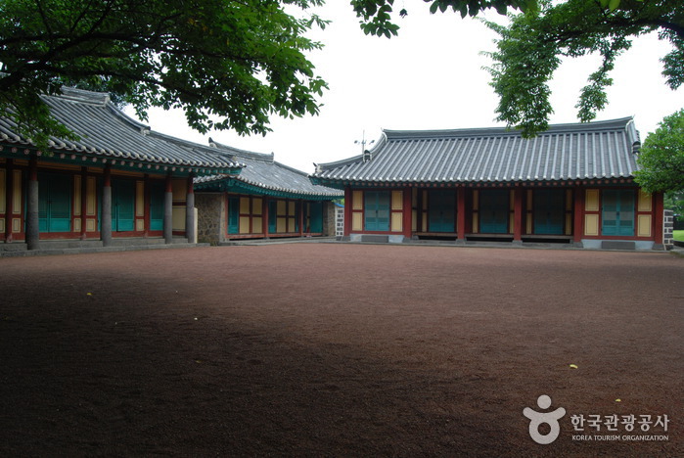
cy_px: 229
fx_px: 514
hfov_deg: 67.3
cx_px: 342
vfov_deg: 48.1
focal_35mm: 27
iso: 200
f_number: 9
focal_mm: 18
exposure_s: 1/100
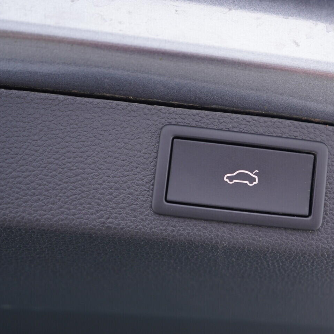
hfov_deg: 36.2
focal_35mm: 46
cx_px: 237
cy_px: 167
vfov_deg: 36.8
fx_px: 502
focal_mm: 24
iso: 250
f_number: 2.8
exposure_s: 1/40
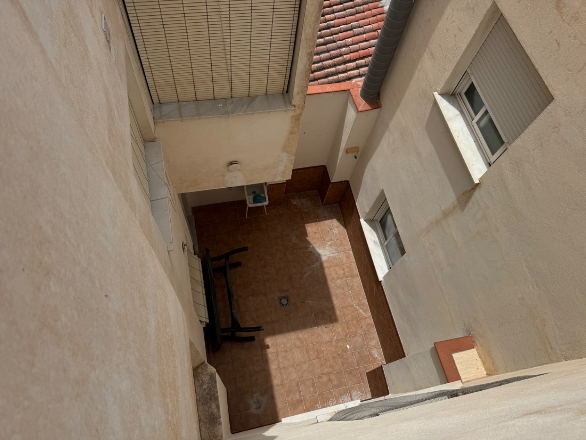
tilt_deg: -63.1
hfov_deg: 71.6
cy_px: 220
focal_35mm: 24
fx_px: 406
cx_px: 293
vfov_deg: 56.8
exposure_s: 1/7937
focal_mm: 6.76
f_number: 1.78
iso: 80
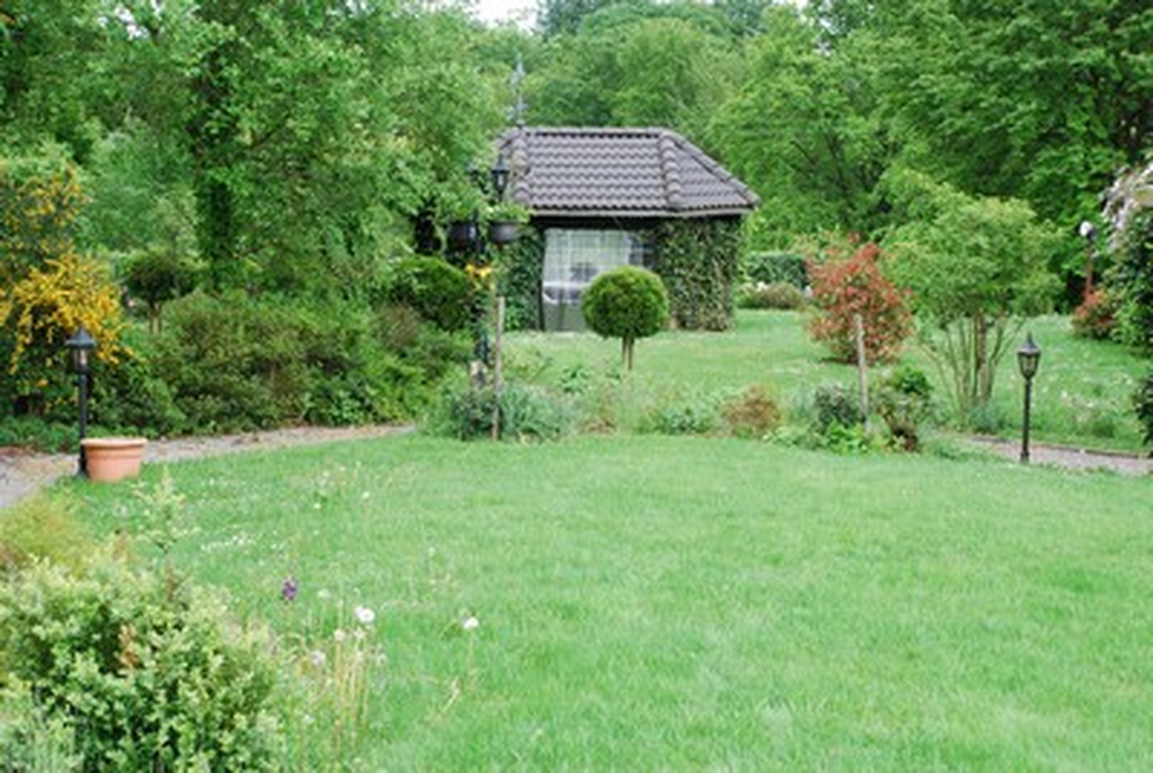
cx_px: 576
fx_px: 2117
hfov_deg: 30.5
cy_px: 386
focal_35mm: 66
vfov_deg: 20.7
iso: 1000
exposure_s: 1/200
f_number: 10
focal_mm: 44
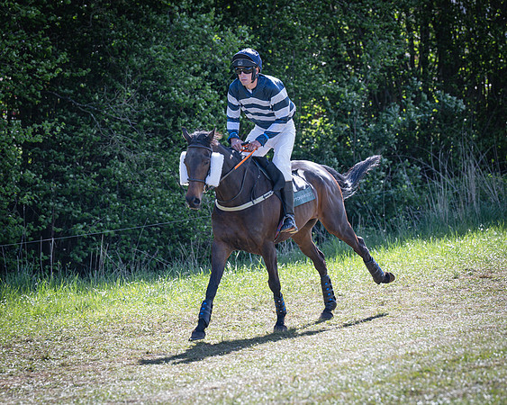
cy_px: 195
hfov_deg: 7.8
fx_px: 3727
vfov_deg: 6.2
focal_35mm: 248
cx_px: 208
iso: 400
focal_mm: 165
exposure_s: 1/800
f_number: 4
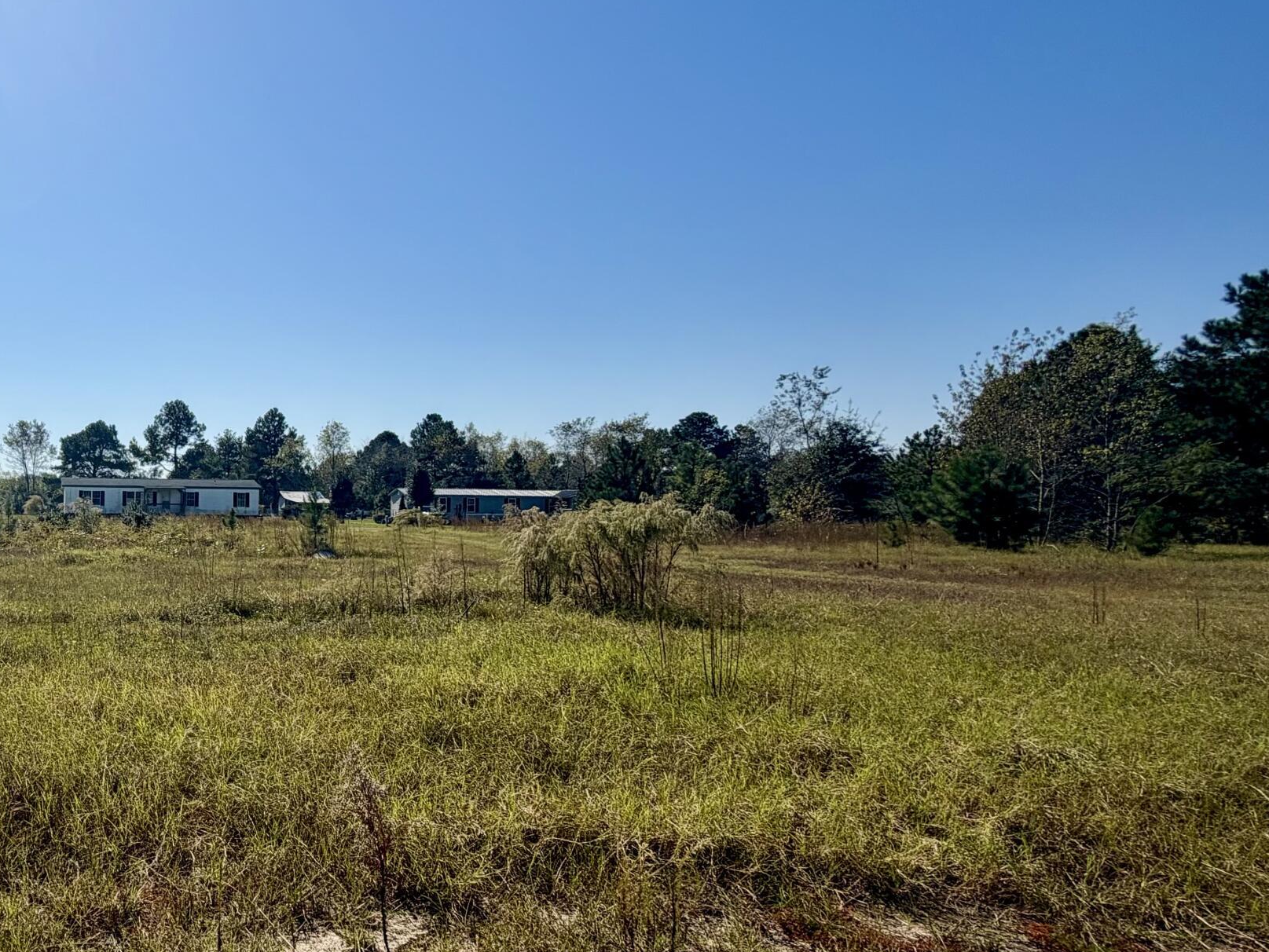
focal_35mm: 26
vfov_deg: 53.0
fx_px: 953
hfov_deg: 57.3
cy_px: 525
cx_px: 116
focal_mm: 2.22
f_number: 2.2
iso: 20
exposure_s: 1/1534
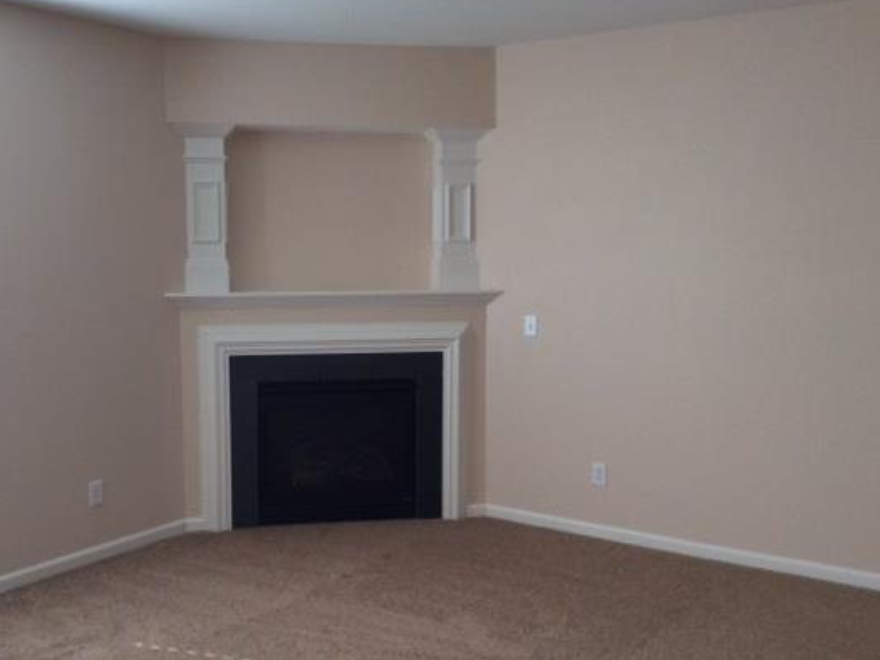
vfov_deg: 36.8
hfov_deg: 47.7
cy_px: 330
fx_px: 992
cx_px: 370
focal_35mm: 39
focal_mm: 3.3
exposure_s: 1/120
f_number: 2.4
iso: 40
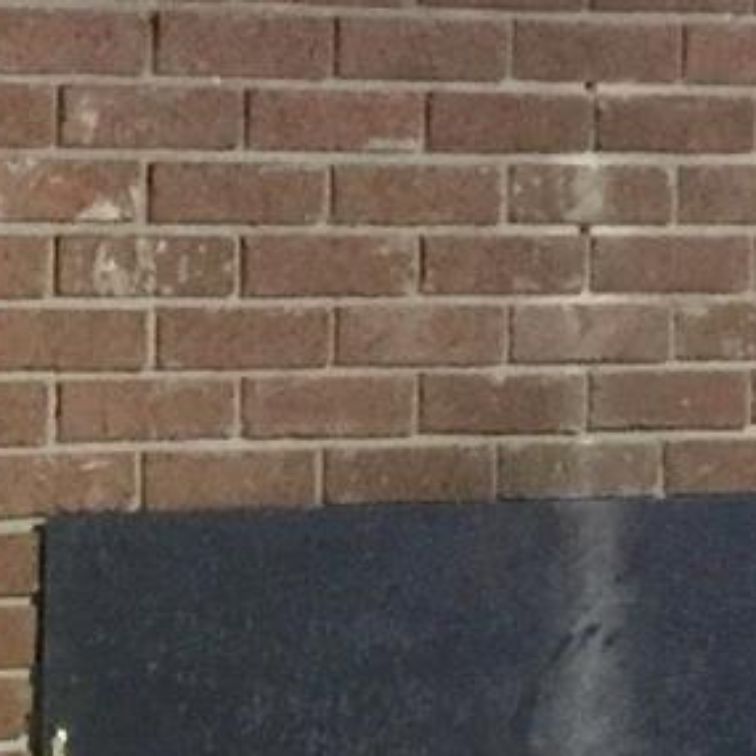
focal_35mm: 184
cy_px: 631
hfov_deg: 9.4
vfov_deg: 9.5
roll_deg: -0.6
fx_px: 4546
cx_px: -204
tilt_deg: -6.3
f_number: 2.2
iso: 160
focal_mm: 4.15
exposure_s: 1/4
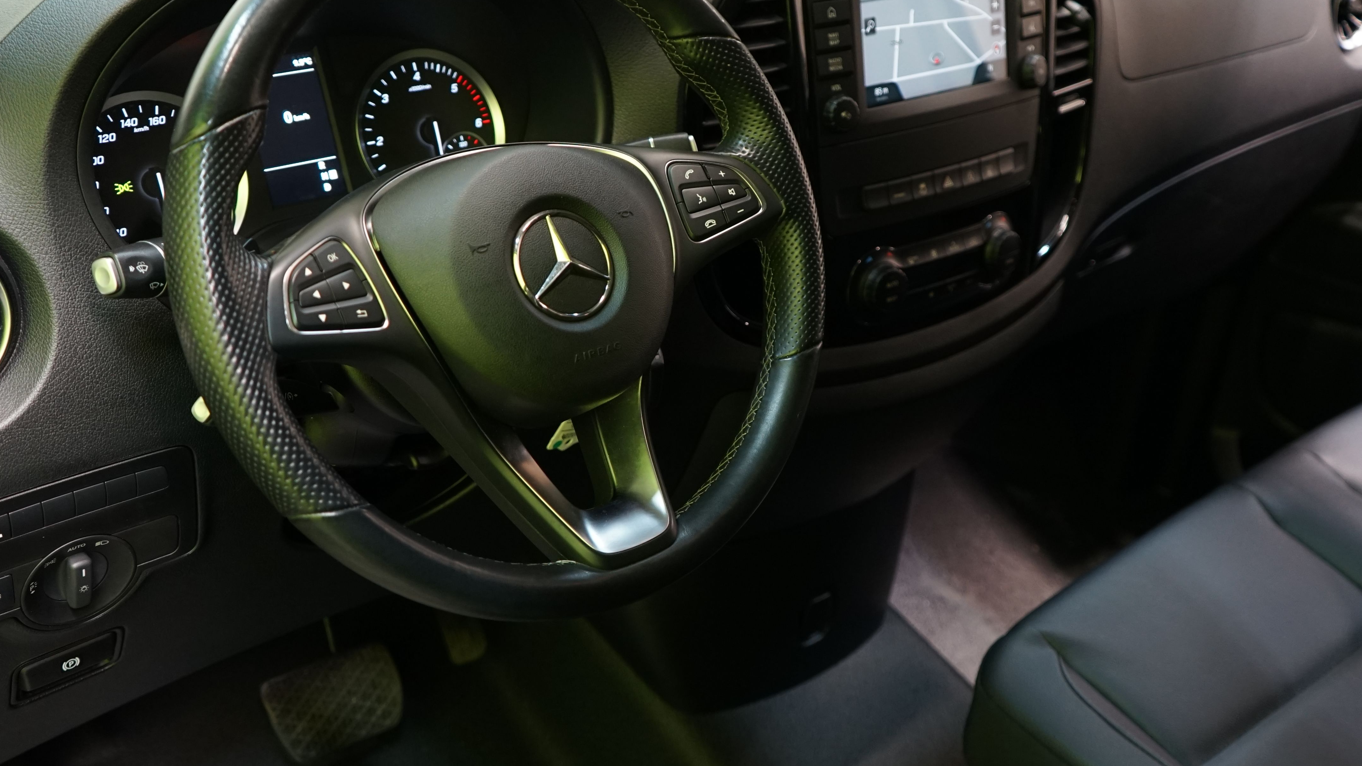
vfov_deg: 29.0
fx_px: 1481
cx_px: 702
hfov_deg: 49.4
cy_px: 403
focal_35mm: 41
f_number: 3.5
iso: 1000
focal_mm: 28
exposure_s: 1/30
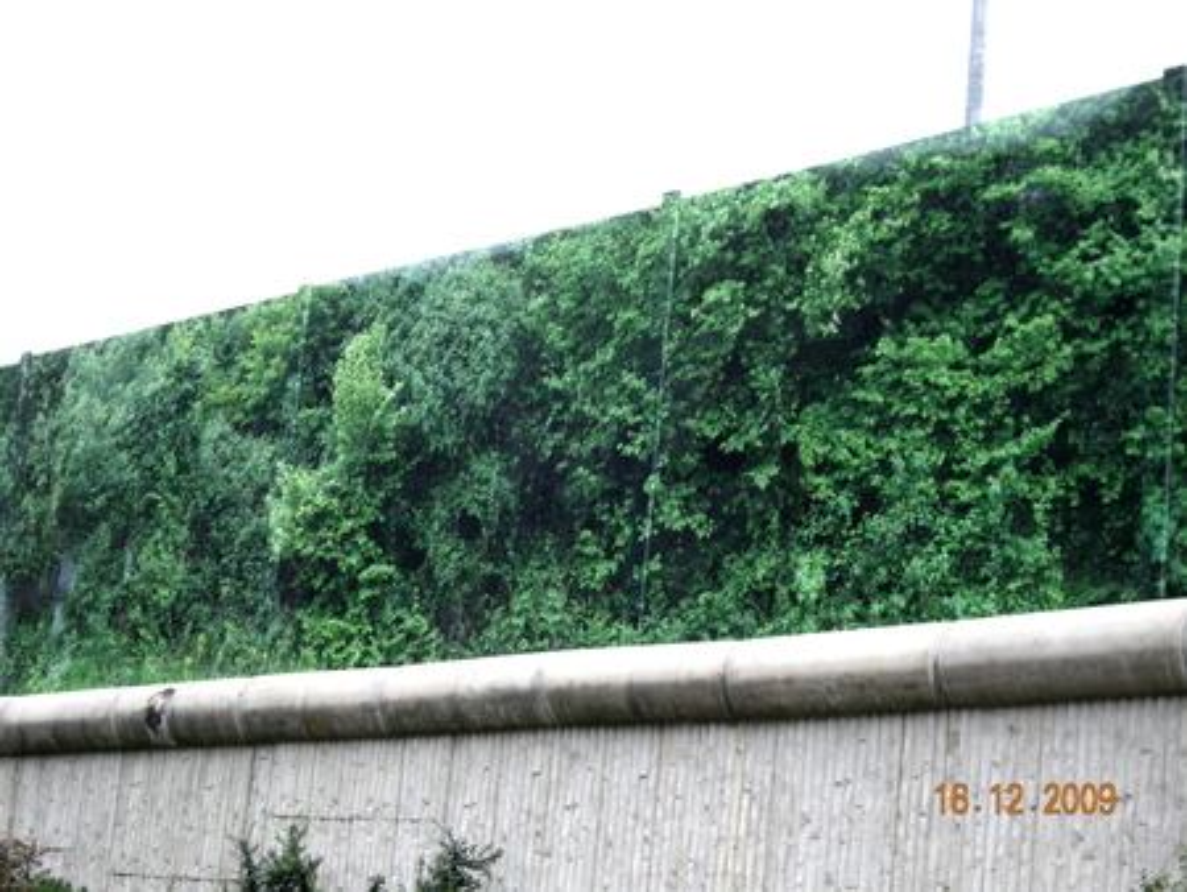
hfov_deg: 25.6
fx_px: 2607
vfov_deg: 19.4
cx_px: 594
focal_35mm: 76
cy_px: 446
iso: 97
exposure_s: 1/56.3
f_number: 4.3
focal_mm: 16.3
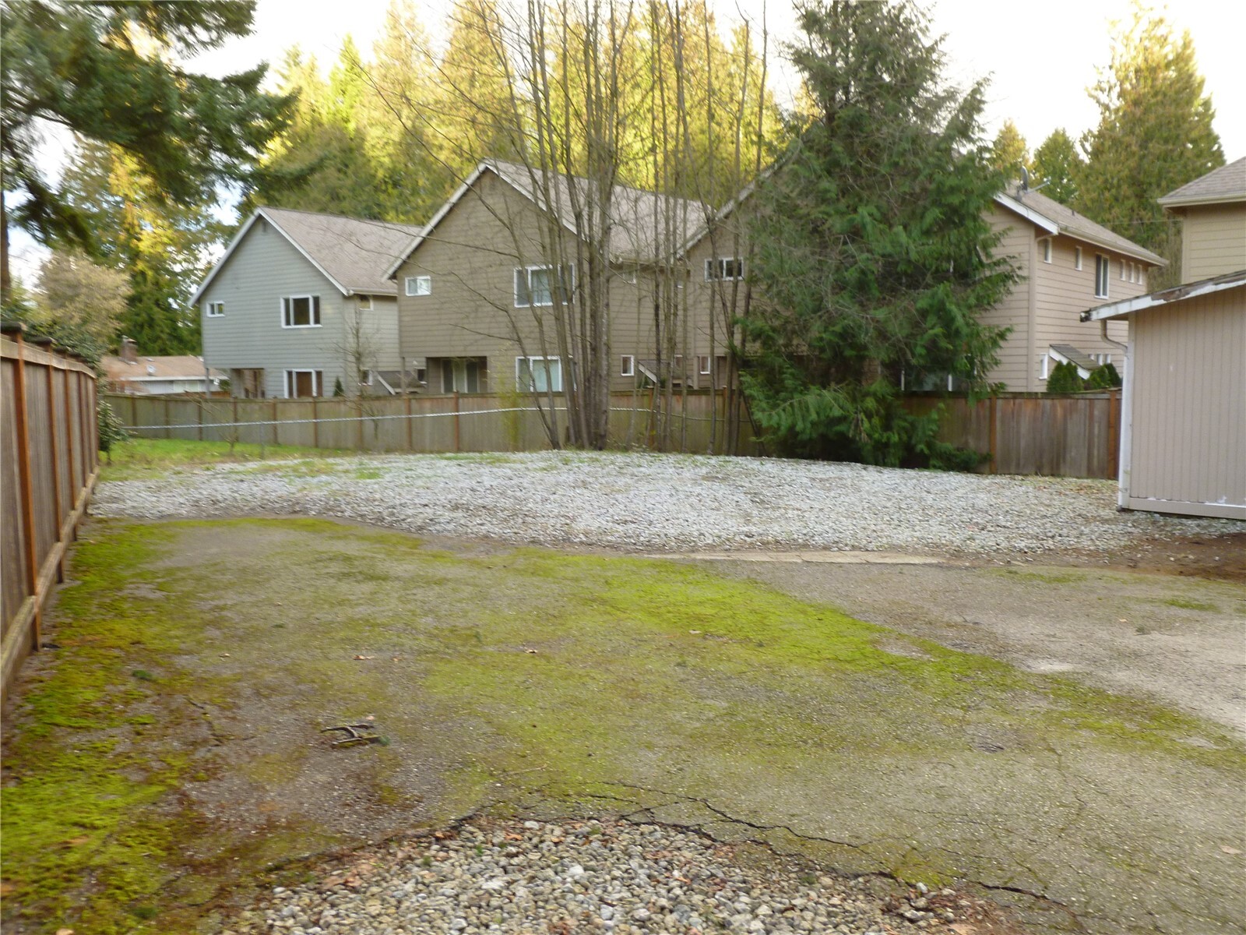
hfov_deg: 63.4
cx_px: 623
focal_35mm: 28
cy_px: 468
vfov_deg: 49.7
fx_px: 1008
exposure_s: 1/60
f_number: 3.3
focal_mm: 5
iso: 160
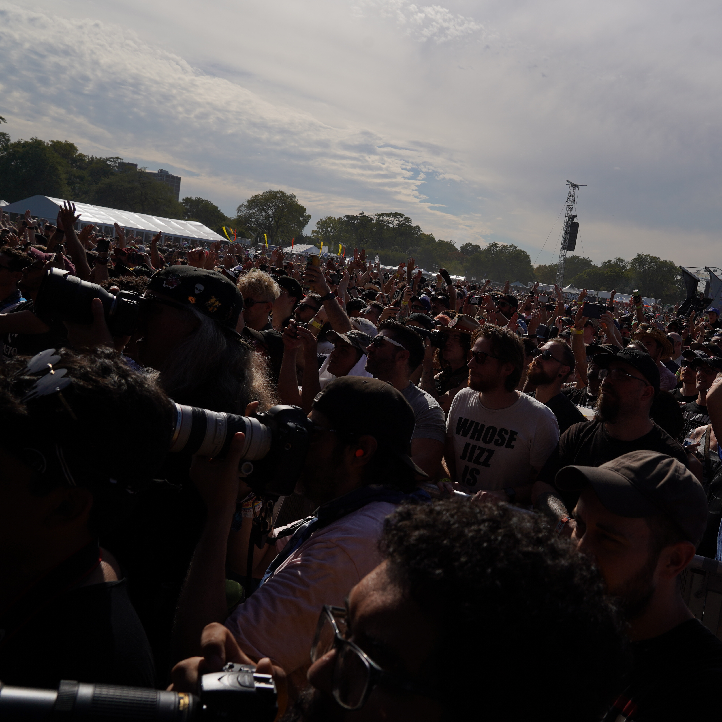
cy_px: 357
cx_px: 503
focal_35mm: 31
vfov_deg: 52.5
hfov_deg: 51.2
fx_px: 732
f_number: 8
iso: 100
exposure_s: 1/1000
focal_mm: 24
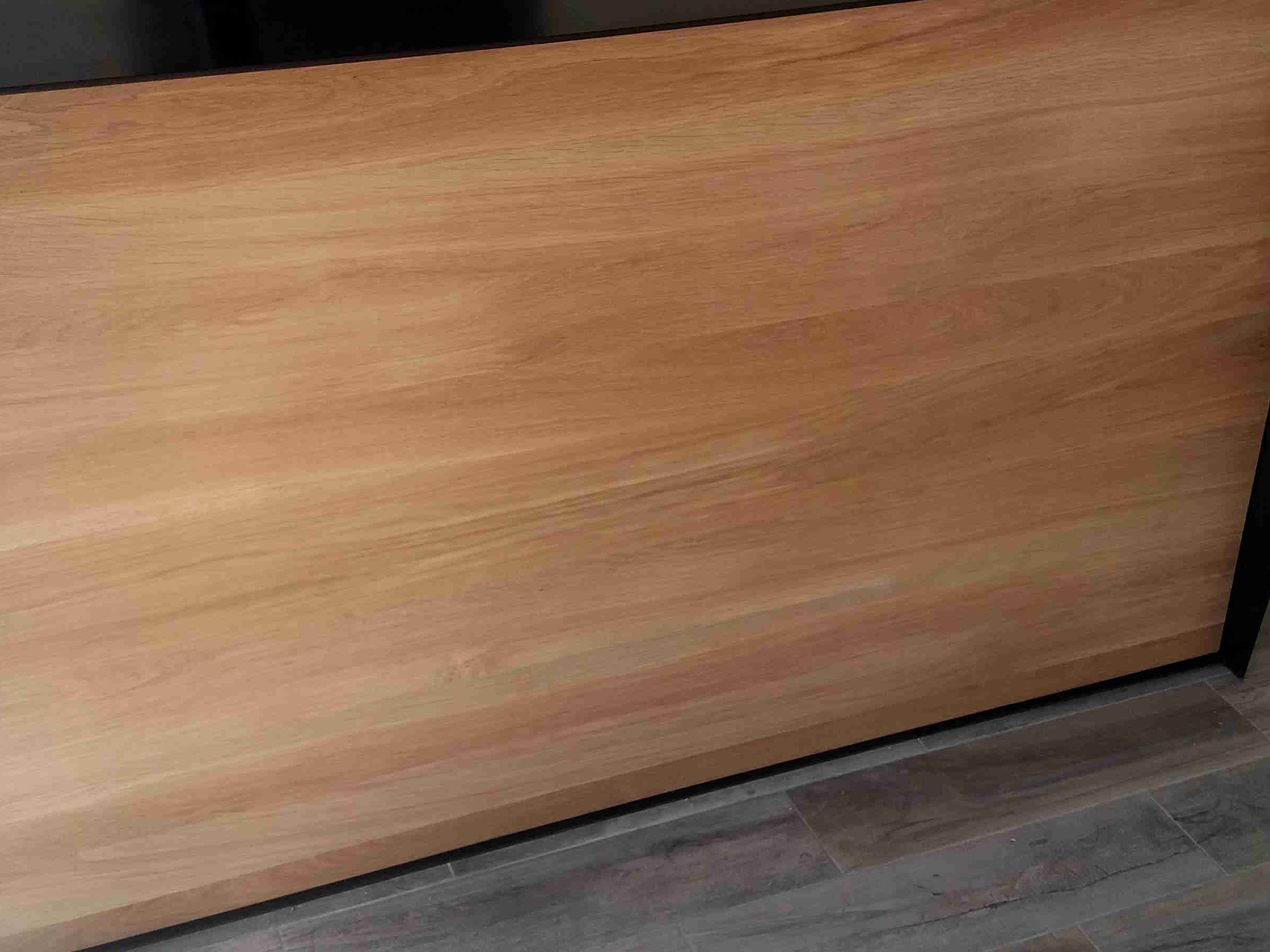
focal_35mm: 48
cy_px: 365
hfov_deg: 39.7
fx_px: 1761
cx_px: 622
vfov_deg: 30.2
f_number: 1.9
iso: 64
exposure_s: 1/140
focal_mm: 3.7
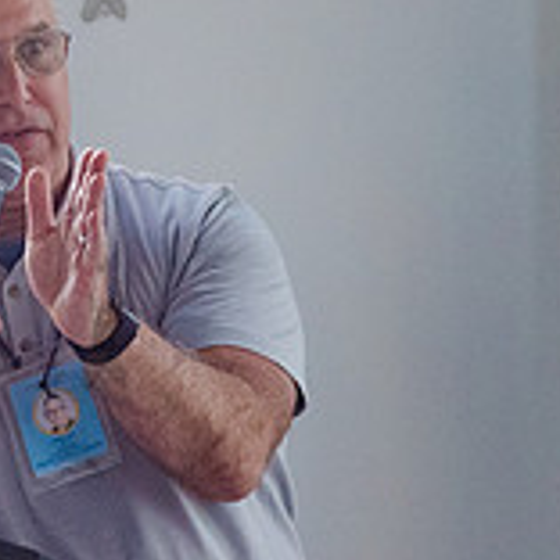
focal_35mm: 521
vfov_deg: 3.4
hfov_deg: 3.4
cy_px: 267
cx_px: -36
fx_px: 9536
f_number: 4
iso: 4000
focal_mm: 145
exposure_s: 1/320
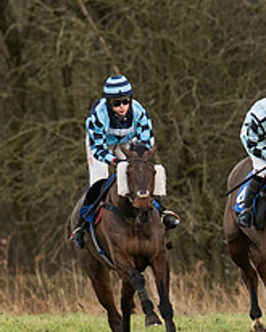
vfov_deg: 1.2
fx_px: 15340
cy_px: 229
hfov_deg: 1.0
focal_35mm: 1560
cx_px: 306
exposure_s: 1/1250
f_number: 4
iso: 800
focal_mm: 300
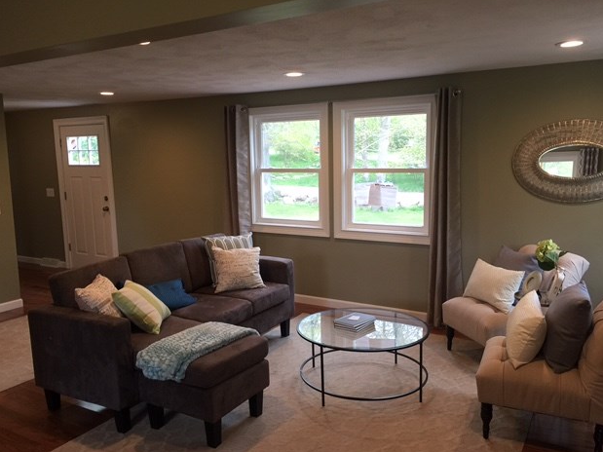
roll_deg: -0.7
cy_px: 231
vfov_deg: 46.8
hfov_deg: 60.0
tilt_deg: -7.3
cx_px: 294
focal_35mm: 30
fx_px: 522
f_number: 2.2
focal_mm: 4.15
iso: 50
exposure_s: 1/30
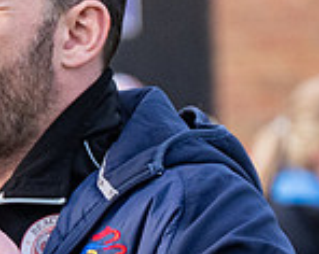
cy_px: 334
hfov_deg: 2.6
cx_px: 106
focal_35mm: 739
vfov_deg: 2.1
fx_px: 6968
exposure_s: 1/1600
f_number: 4
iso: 800
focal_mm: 115
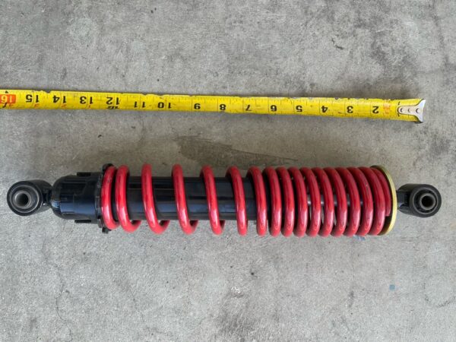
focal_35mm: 26
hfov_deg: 67.3
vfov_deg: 53.1
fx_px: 343
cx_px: 228
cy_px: 171
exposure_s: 1/219
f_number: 1.6
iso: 32
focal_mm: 5.1
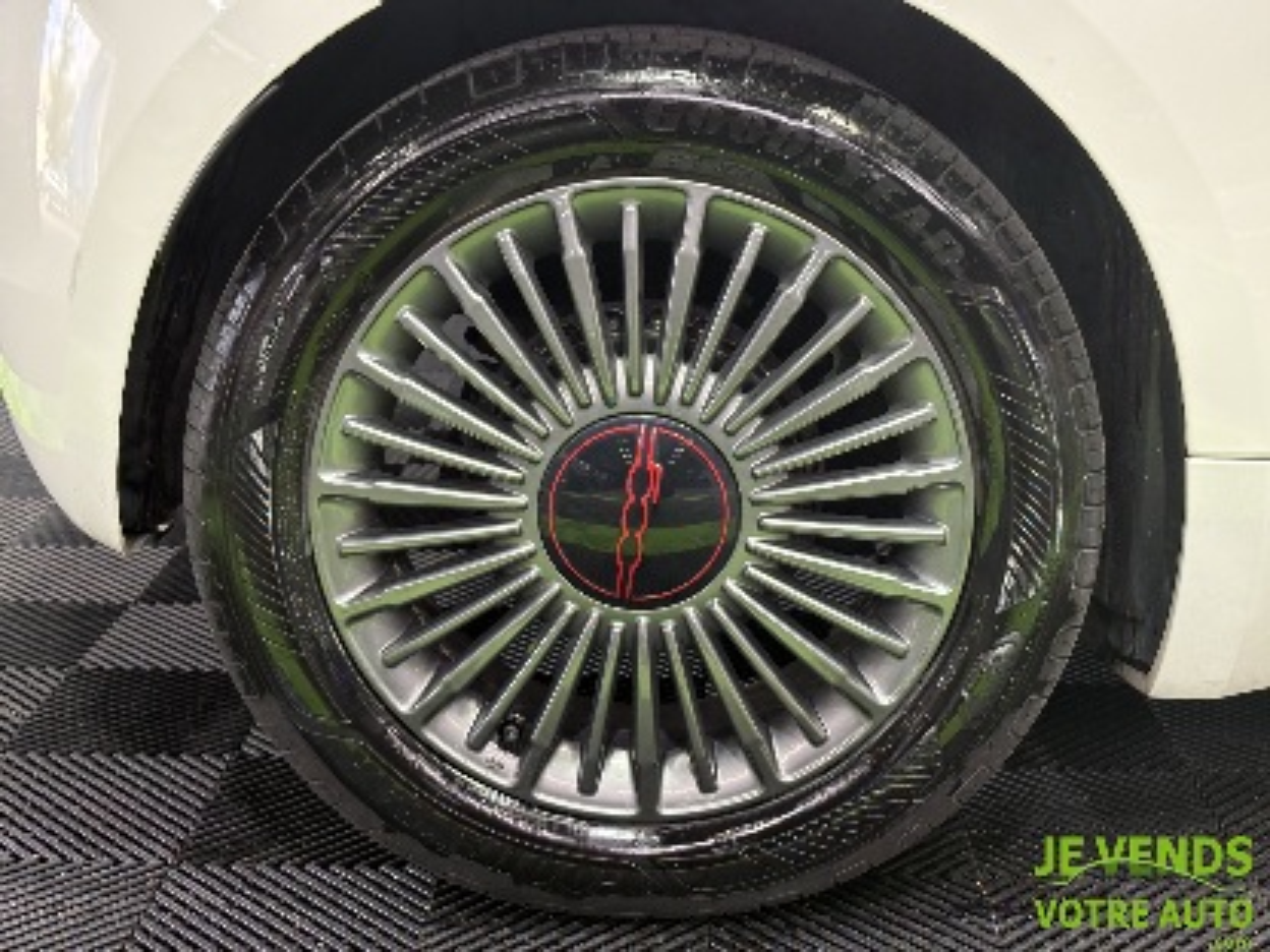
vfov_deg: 28.0
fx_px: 1908
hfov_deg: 36.8
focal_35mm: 52
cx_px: 635
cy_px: 476
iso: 160
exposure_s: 1/100
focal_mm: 5.96
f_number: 1.6
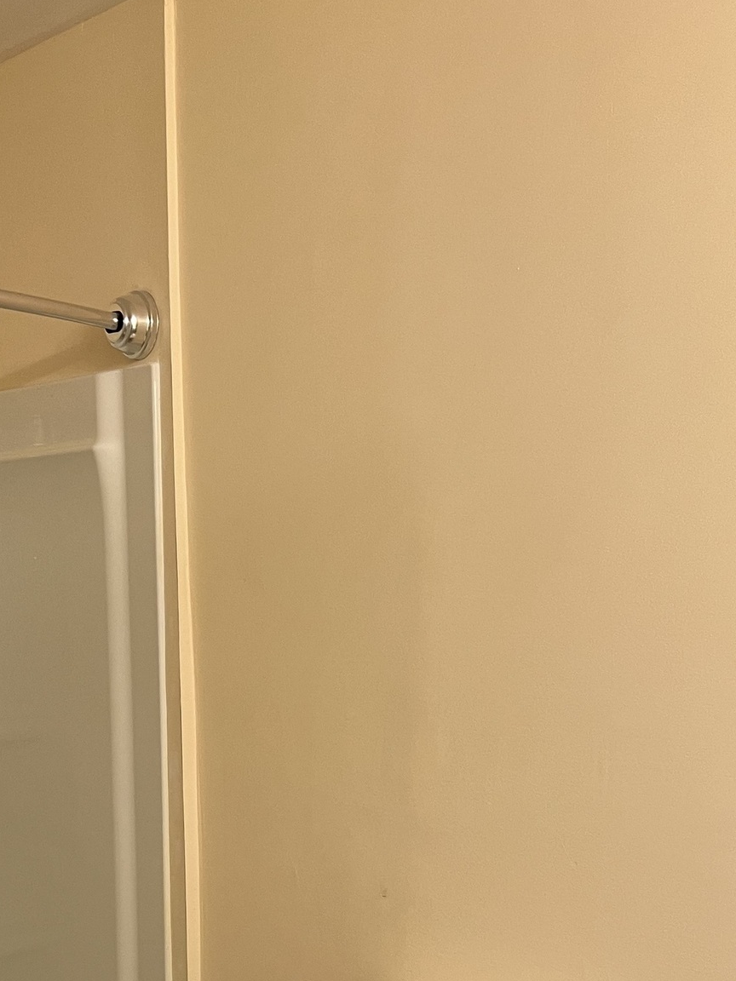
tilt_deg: -9.8
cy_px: 909
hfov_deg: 27.7
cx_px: 197
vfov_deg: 34.5
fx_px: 1474
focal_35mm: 52
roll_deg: +1.8
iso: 80
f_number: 1.5
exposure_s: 1/60
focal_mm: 5.7
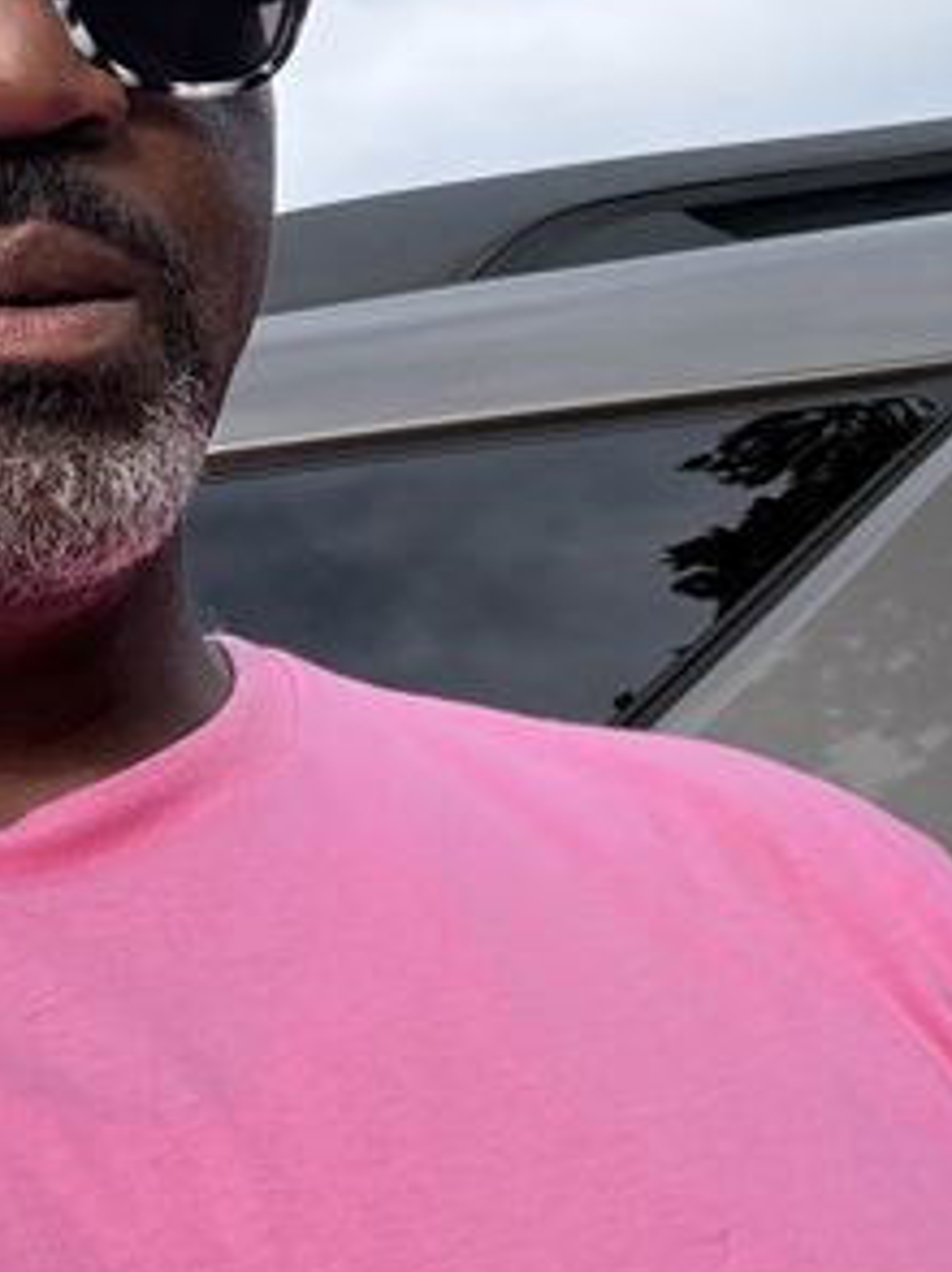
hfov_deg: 23.7
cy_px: 180
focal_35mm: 60
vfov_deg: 31.0
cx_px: 78
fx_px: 2203
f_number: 1.9
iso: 25
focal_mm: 2.69
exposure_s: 1/569
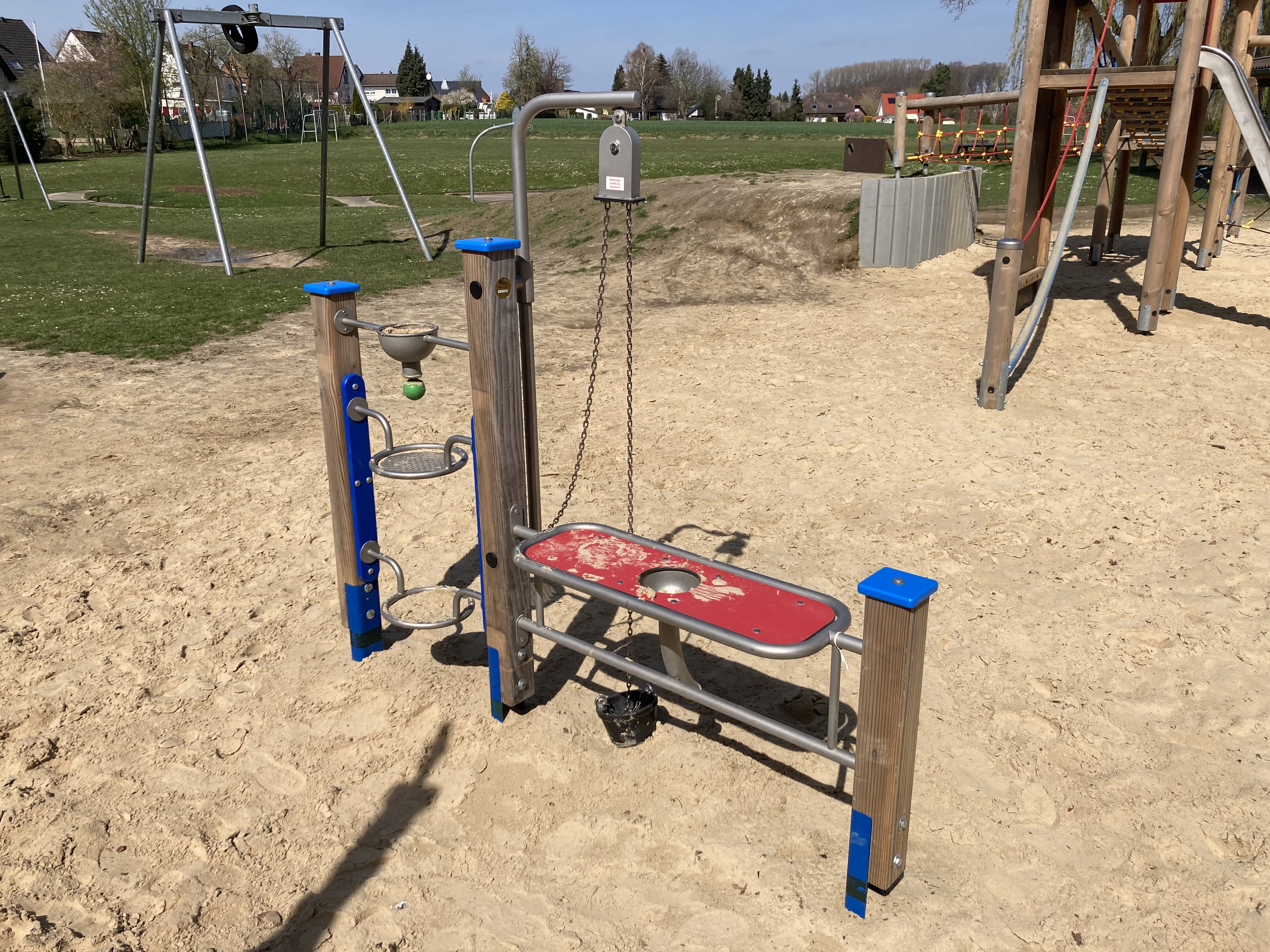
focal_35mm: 28
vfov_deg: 49.7
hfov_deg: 63.4
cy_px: 476
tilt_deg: -18.1
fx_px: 1027
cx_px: 635
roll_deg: -0.4
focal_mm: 3.99
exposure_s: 1/3436
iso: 25
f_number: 1.8
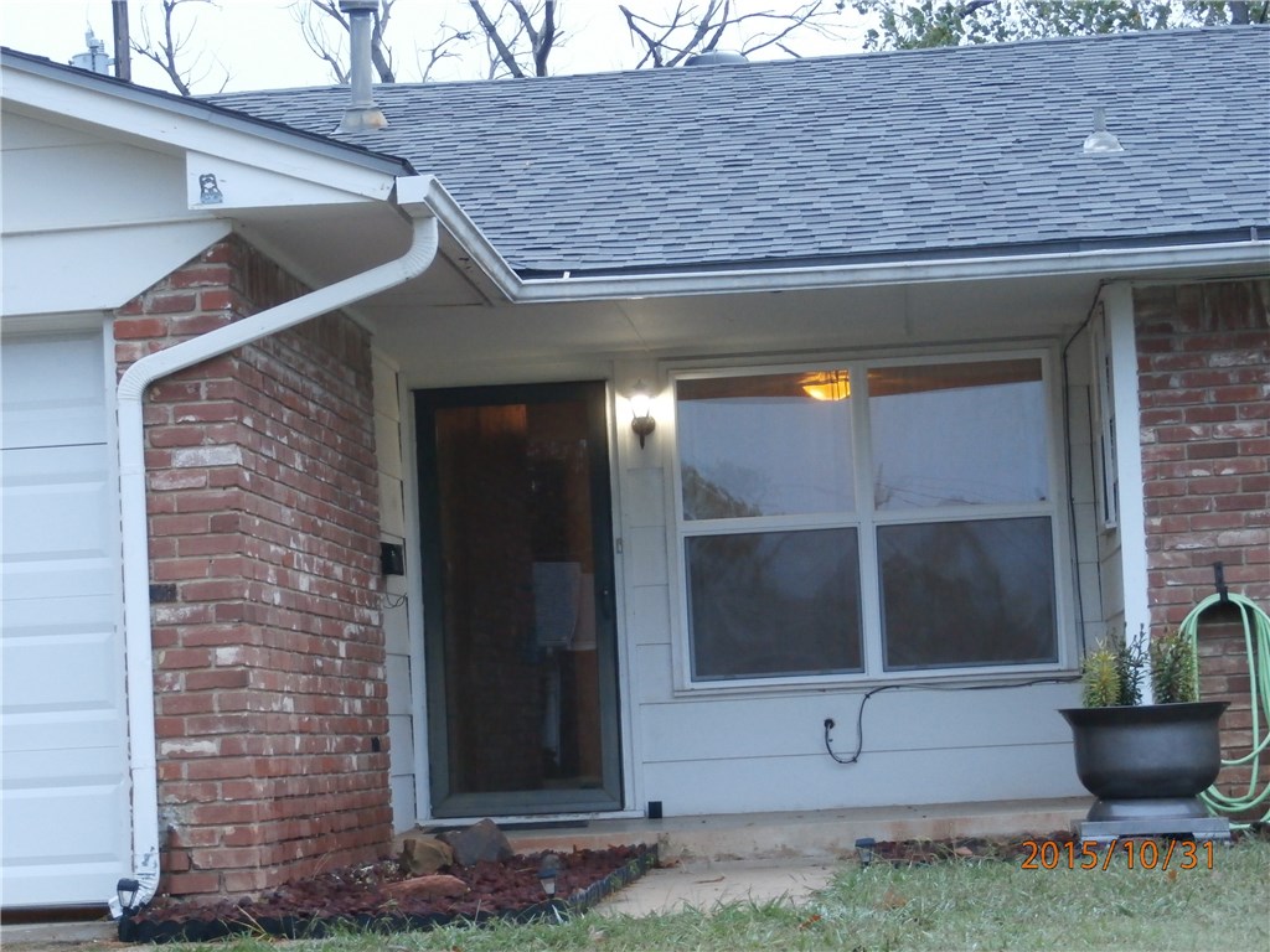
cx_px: 635
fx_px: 3265
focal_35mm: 89
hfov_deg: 22.0
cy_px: 476
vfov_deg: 16.6
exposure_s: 1/20
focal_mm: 15.79
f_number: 4.7
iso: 400
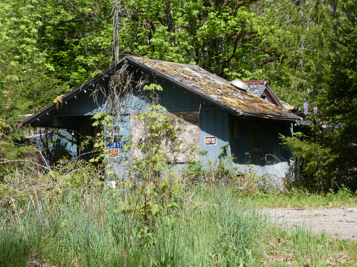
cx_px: 177
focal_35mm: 142
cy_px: 136
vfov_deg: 10.4
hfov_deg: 13.9
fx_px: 1464
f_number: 5.3
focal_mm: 24.2
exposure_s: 1/160
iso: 80
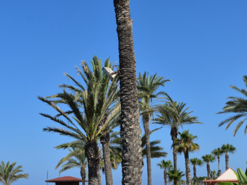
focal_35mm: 71
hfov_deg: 27.3
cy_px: 182
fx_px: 506
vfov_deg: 20.1
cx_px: 97
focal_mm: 22
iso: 250
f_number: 11
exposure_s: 1/500
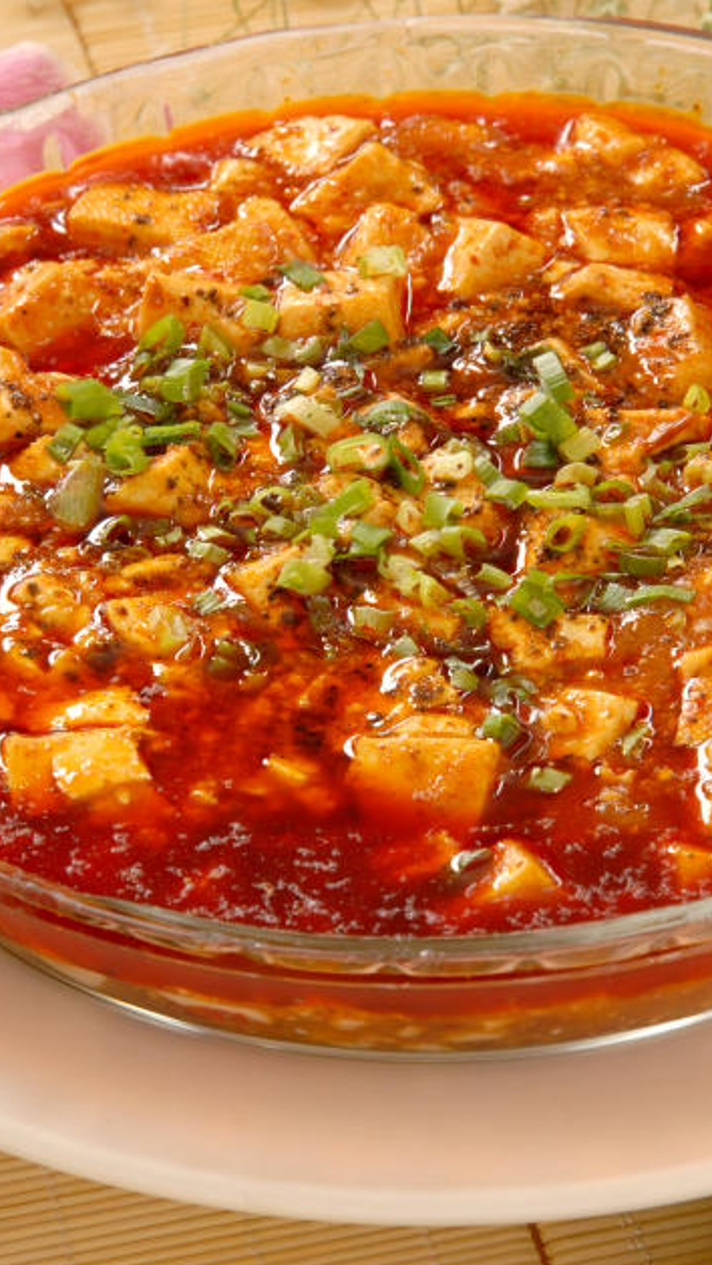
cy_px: 592
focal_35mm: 205
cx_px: 428
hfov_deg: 5.9
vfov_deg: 10.5
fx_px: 6878
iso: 100
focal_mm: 80
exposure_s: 1/125
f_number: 10
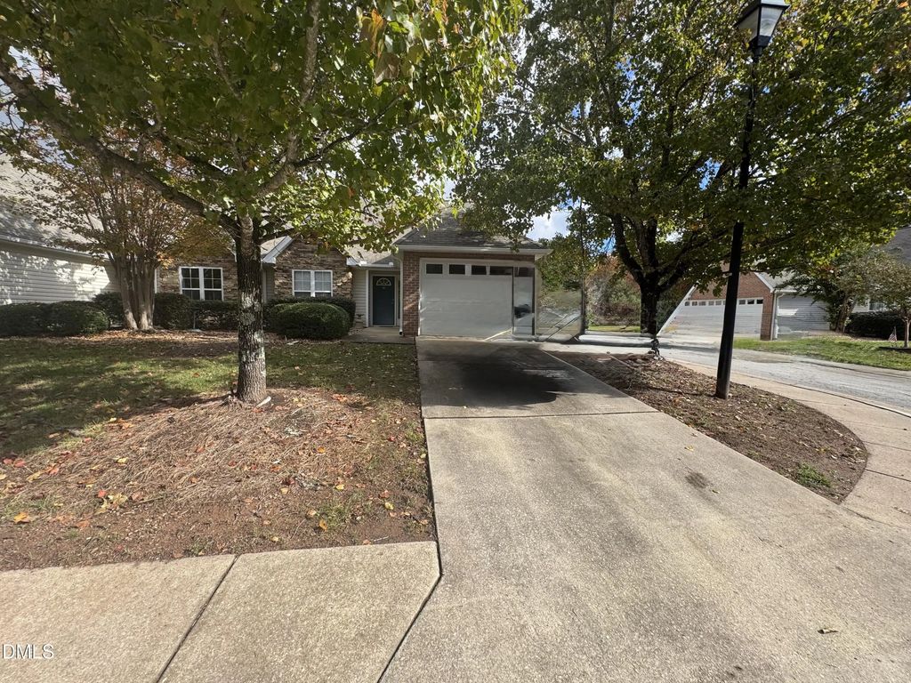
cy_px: 342
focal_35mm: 14
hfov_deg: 102.1
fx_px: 368
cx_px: 456
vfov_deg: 85.7
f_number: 2.2
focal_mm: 2.22
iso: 50
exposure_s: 1/763
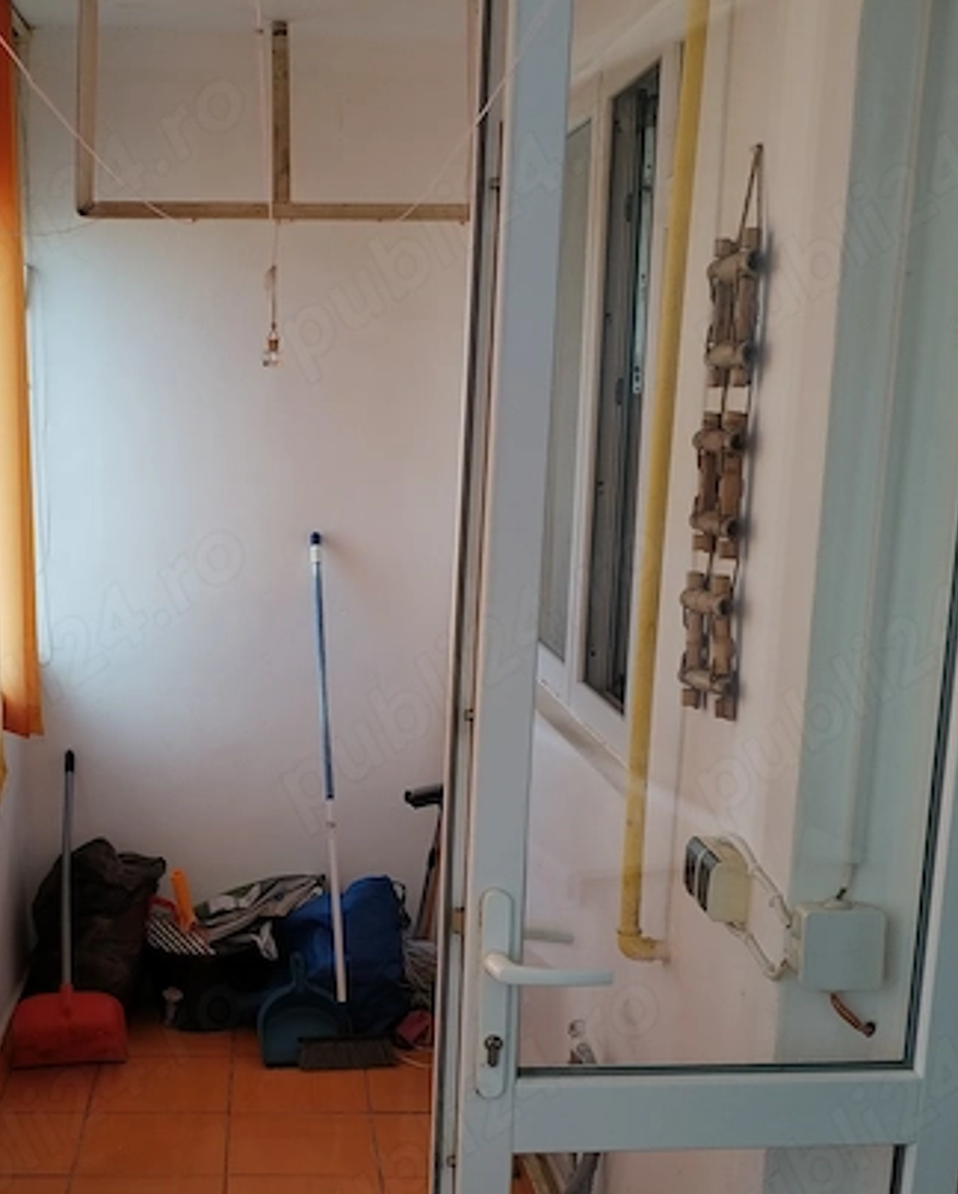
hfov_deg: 26.9
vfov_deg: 33.3
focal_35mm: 56
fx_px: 1982
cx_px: 260
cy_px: 768
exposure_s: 1/172
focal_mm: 4.75
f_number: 1.8
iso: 100
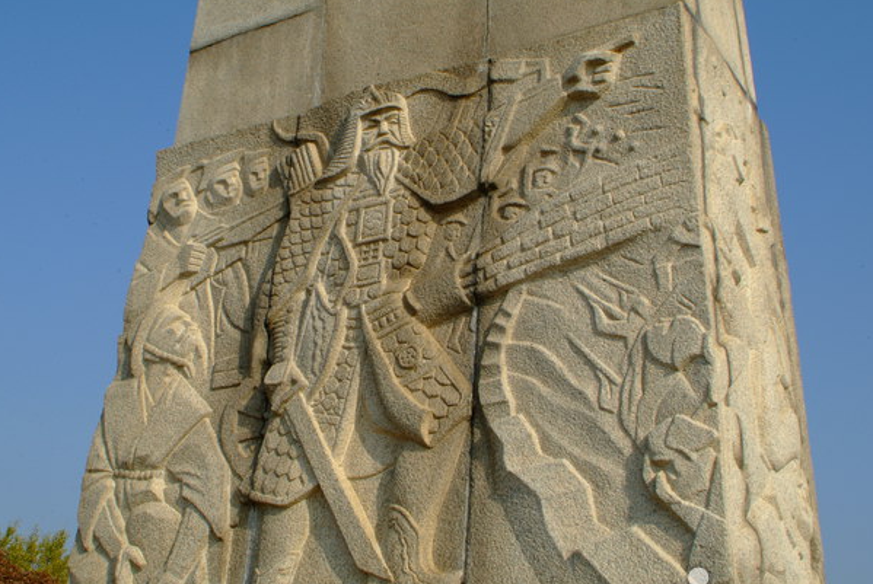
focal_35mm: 49
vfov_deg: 27.6
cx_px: 397
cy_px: 320
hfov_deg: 40.3
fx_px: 1190
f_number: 16
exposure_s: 1/125
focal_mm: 28
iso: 200
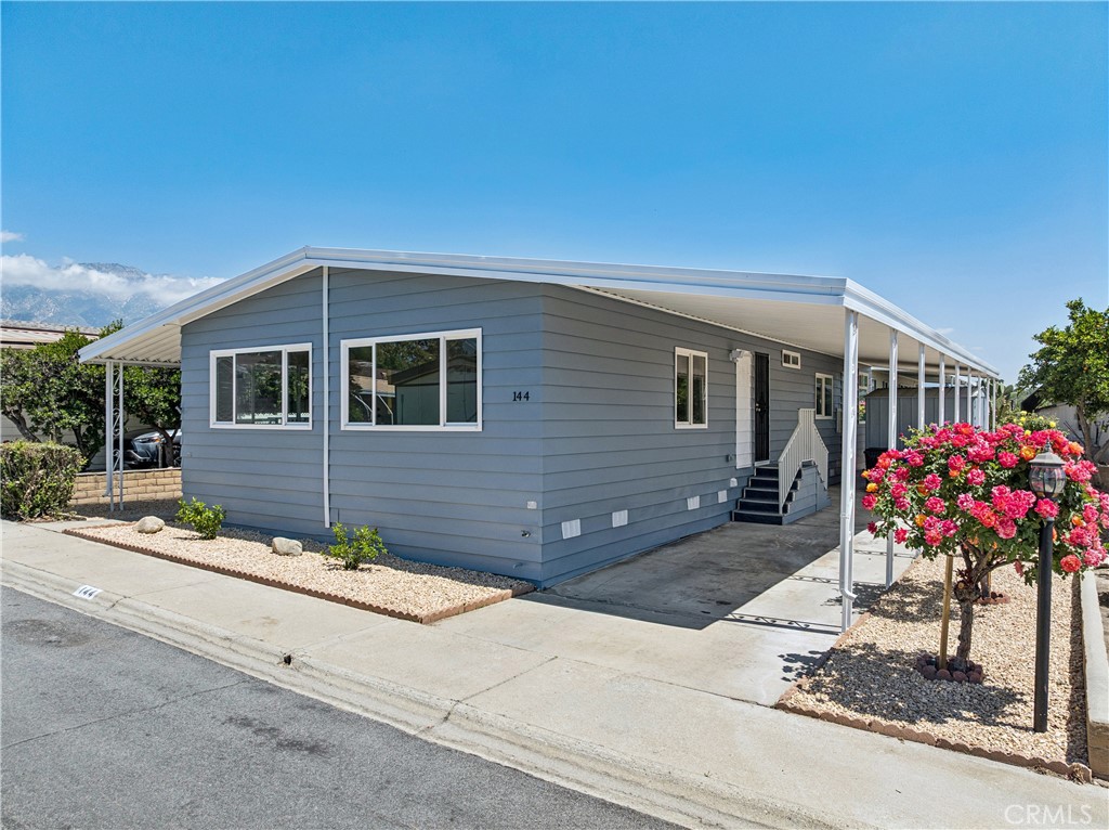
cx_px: 554
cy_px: 415
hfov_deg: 71.6
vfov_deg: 56.7
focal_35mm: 24
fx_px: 768
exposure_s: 1/2500
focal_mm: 12.3
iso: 100
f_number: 2.8
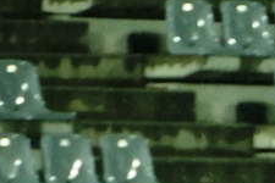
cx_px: 664
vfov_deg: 1.0
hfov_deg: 1.5
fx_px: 10694
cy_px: 415
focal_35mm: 1400
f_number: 4
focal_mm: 100.06
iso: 1600
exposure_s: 1/500
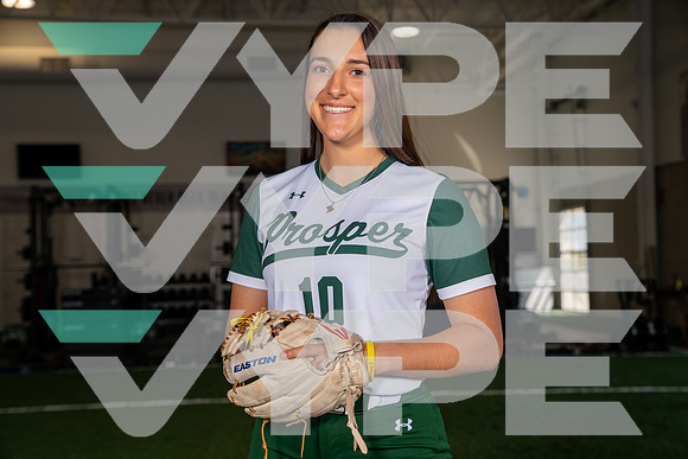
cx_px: 344
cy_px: 230
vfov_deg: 19.5
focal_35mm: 70
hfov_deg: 28.8
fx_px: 1338
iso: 200
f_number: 5.6
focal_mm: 70
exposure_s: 1/200
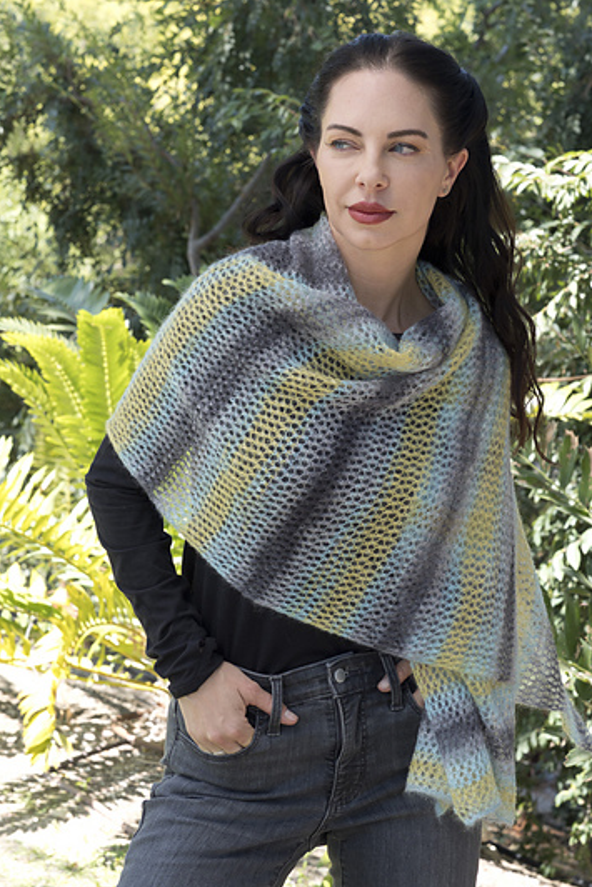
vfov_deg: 20.2
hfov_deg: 13.6
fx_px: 2490
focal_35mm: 101
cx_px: 346
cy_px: 393
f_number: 8
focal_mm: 56
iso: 800
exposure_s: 1/250
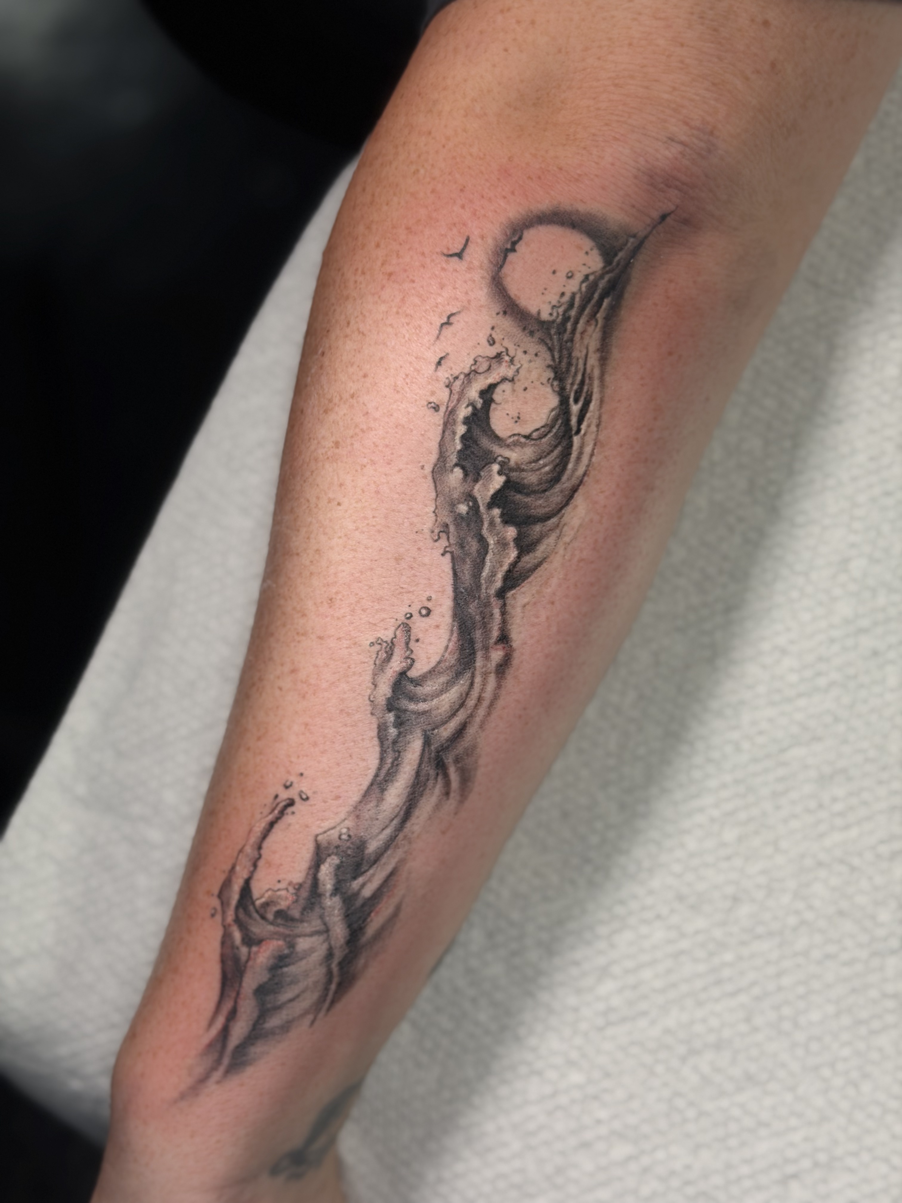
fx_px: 1668
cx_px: 451
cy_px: 602
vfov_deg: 39.7
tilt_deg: -67.5
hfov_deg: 30.3
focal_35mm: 48
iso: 50
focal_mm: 6.76
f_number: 1.78
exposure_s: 1/129
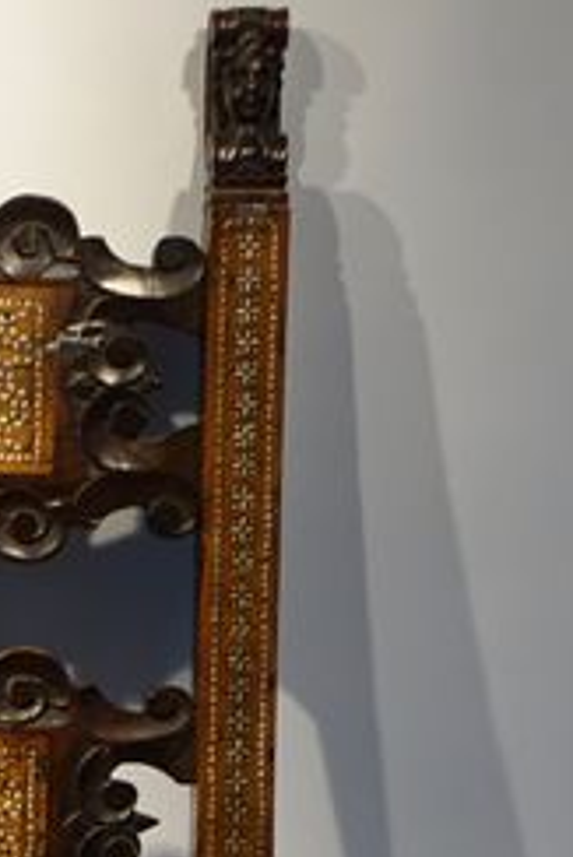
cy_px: 1321
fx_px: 4291
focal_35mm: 180
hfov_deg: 7.5
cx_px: -220
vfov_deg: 10.9
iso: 500
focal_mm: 20.19
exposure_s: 1/60
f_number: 2.8
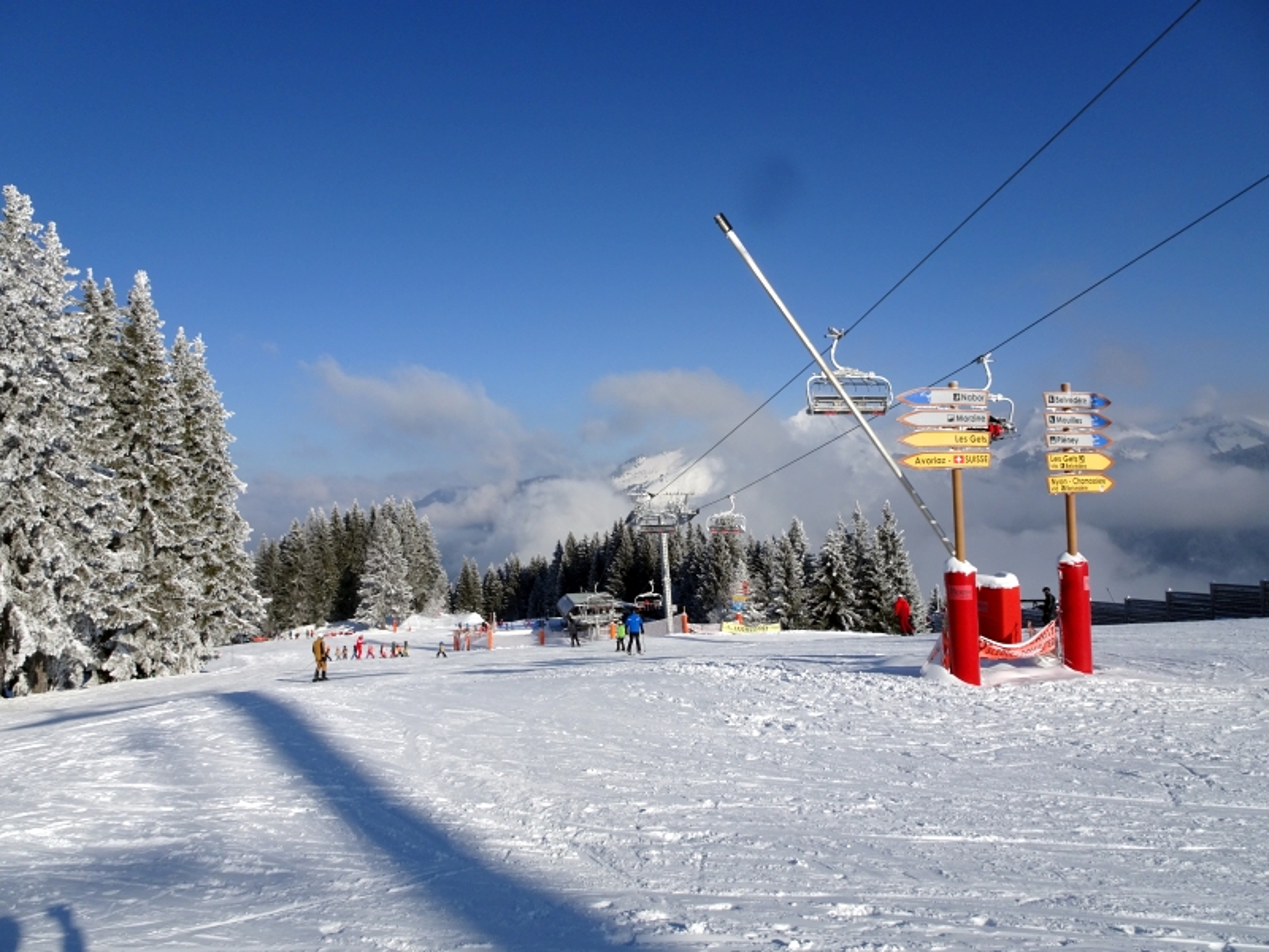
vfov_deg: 56.8
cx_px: 634
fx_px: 880
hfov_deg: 71.6
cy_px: 476
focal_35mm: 24
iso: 80
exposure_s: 1/2000
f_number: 3.5
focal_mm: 4.1
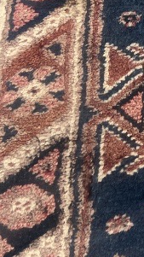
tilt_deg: -65.6
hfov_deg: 9.7
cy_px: -28
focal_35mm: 113
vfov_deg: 18.2
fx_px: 768
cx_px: 315
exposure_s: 1/521
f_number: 1.5
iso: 50
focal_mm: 5.7
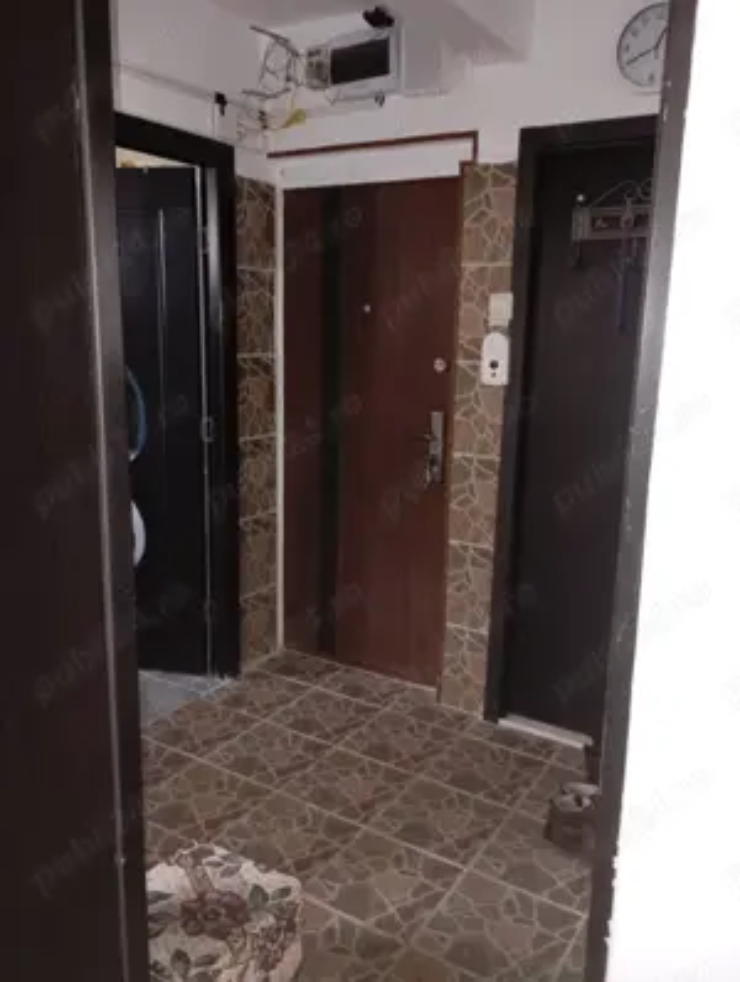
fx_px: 796
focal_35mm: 28
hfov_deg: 49.9
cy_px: 491
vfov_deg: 63.4
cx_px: 370
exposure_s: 1/10
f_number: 1.8
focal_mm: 4.27
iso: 1106
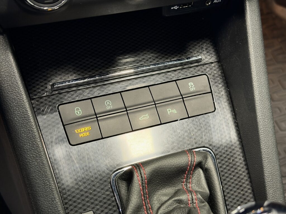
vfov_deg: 30.3
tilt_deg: -53.7
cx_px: 143
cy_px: 107
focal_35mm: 48
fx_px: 397
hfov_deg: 39.7
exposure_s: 1/34
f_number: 1.78
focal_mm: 6.76
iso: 500
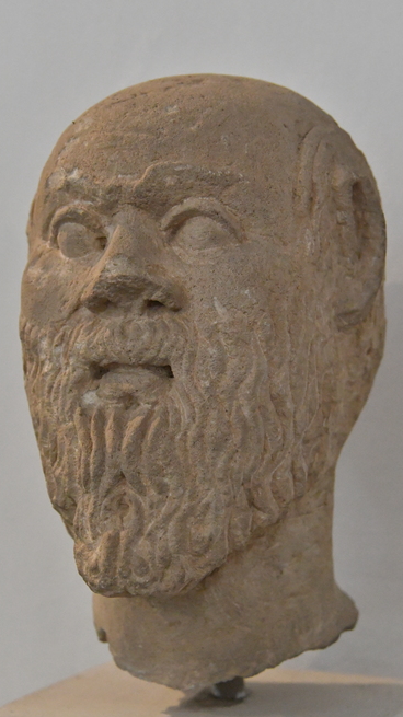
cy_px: 358
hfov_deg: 15.9
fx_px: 1445
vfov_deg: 27.9
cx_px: 216
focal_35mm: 76
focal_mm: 48
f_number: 4.5
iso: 8000
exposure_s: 1/125
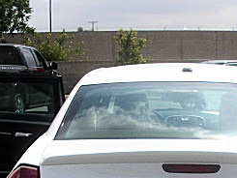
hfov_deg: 20.5
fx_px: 644
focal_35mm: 94
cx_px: 199
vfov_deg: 15.2
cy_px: 209
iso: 50
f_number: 7.9
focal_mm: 6.3
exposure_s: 1/160
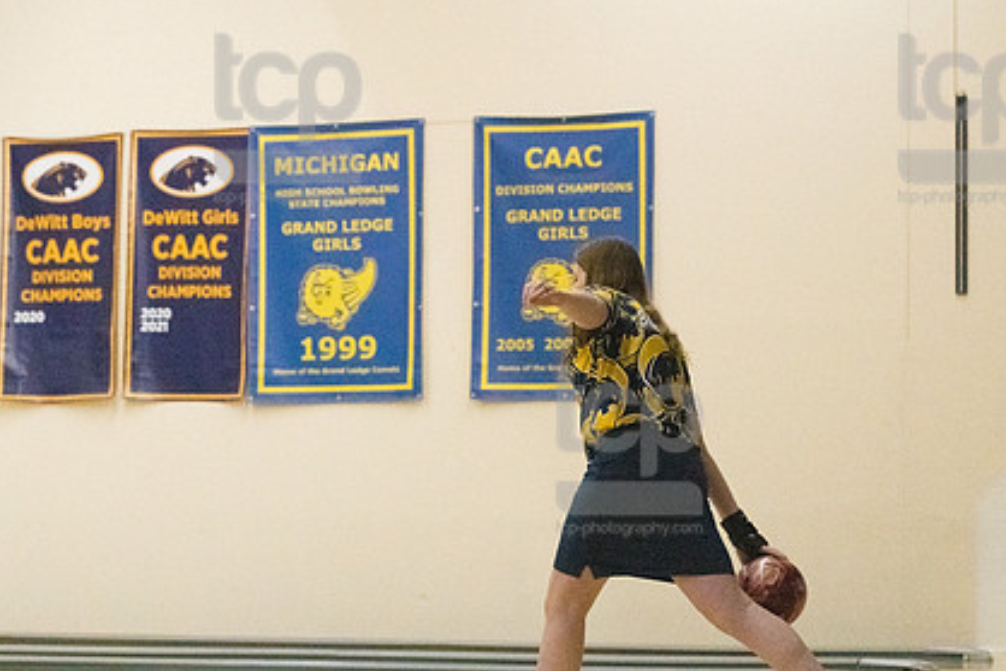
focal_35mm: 111
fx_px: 3103
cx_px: 631
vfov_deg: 12.3
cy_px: 451
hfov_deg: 18.4
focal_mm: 80
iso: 10000
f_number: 4.5
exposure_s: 1/1250
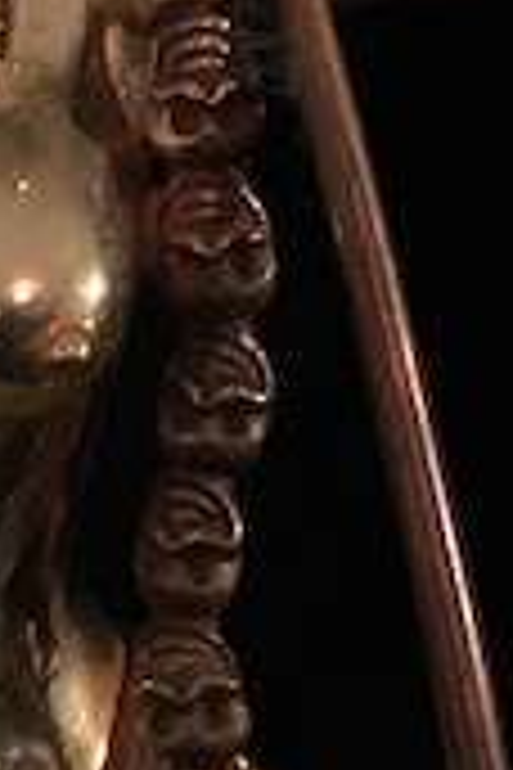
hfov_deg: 12.0
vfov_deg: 18.0
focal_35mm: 113
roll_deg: -1.0
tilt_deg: -12.4
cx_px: -22
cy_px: 171
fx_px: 2415
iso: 400
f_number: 2.2
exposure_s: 1/17
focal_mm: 4.15
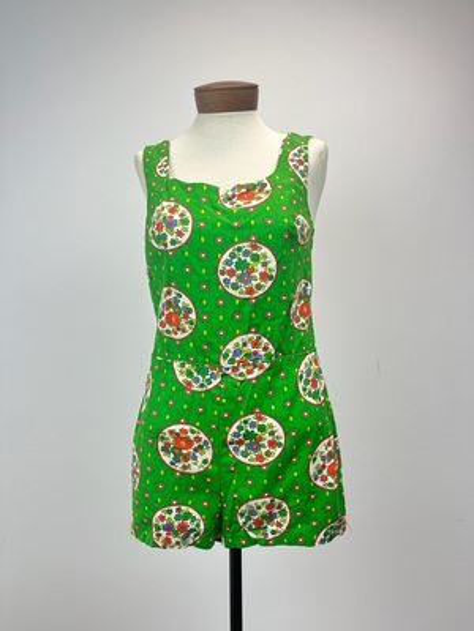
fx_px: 475
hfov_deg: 53.1
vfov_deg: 67.3
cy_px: 316
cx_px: 237
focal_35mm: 26
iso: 64
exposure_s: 1/120
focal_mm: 5.1
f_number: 1.6
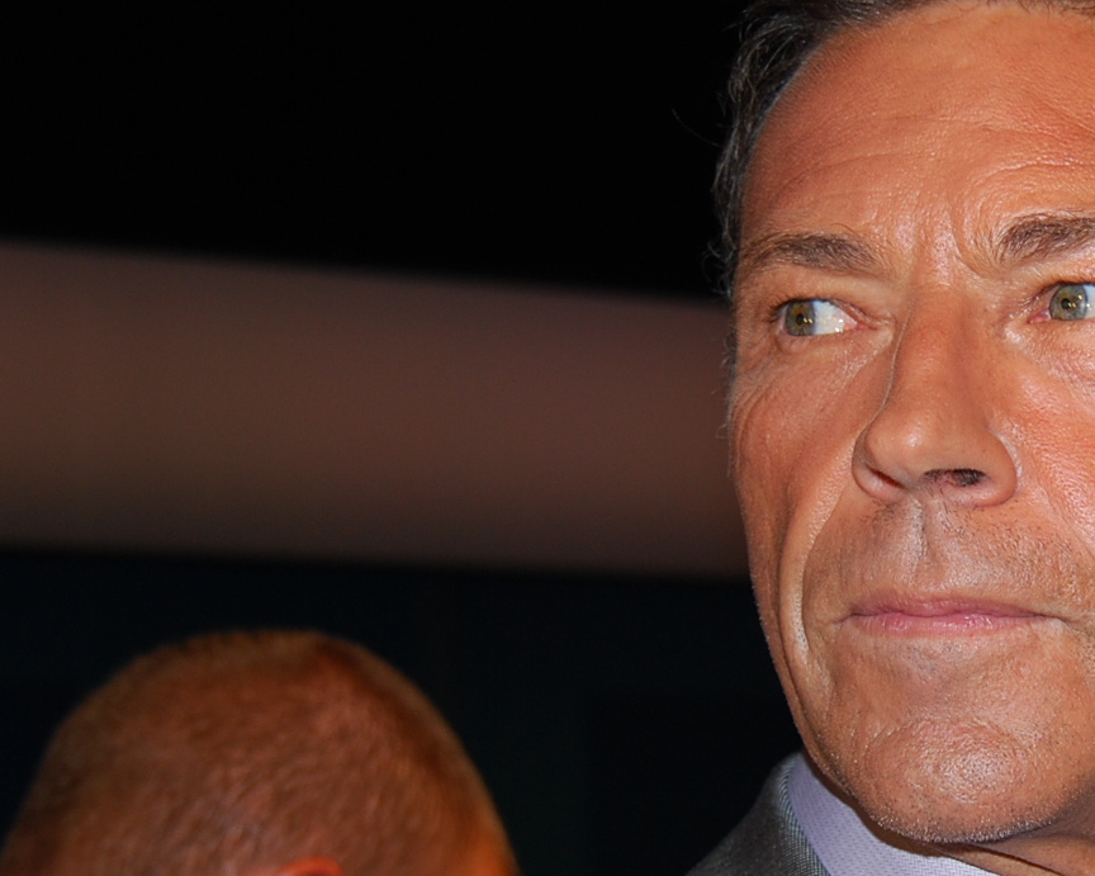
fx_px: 3888
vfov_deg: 12.8
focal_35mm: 120
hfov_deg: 15.8
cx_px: 1035
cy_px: 513
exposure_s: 1/60
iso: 200
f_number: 4.8
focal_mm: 38
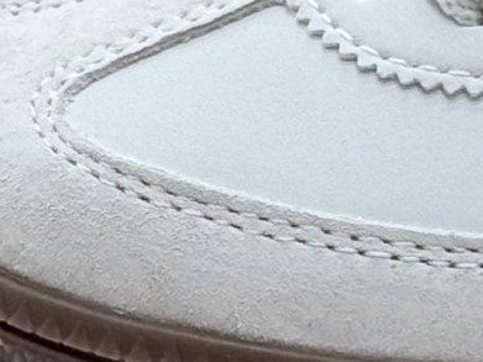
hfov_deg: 14.9
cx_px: 57
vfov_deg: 11.3
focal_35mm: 131
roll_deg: +2.0
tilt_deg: -25.9
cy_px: 94
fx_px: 1827
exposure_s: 1/675
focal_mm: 6.76
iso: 64
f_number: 1.78
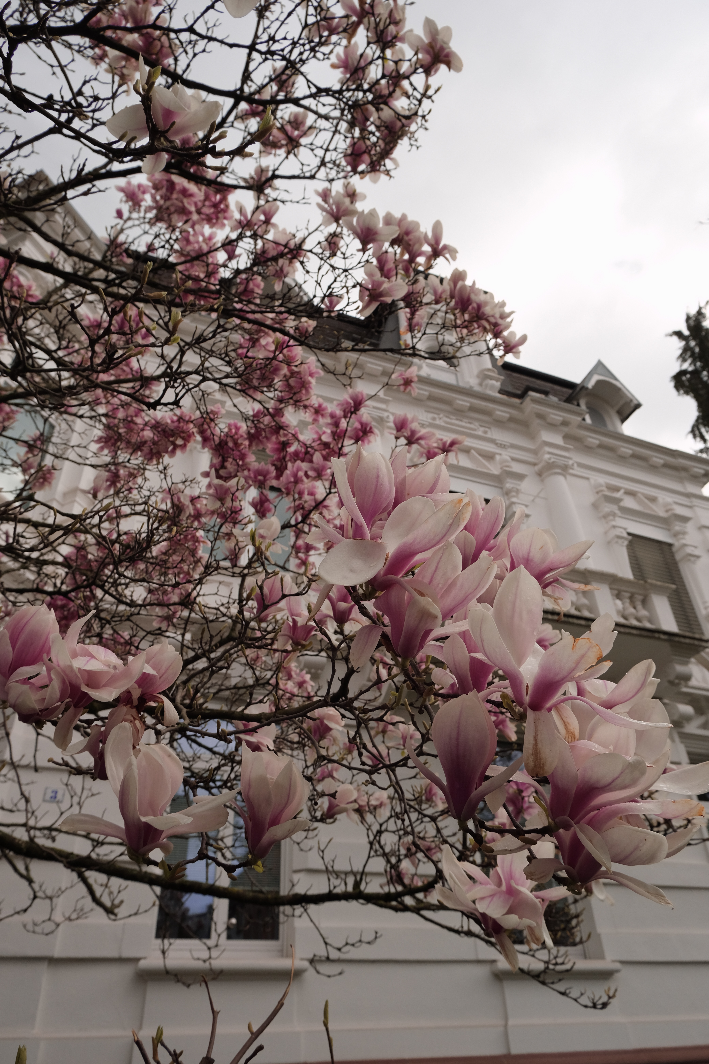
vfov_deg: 73.7
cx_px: 354
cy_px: 532
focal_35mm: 24
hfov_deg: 53.1
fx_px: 709
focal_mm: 16.1
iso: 800
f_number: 5.6
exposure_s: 1/2000
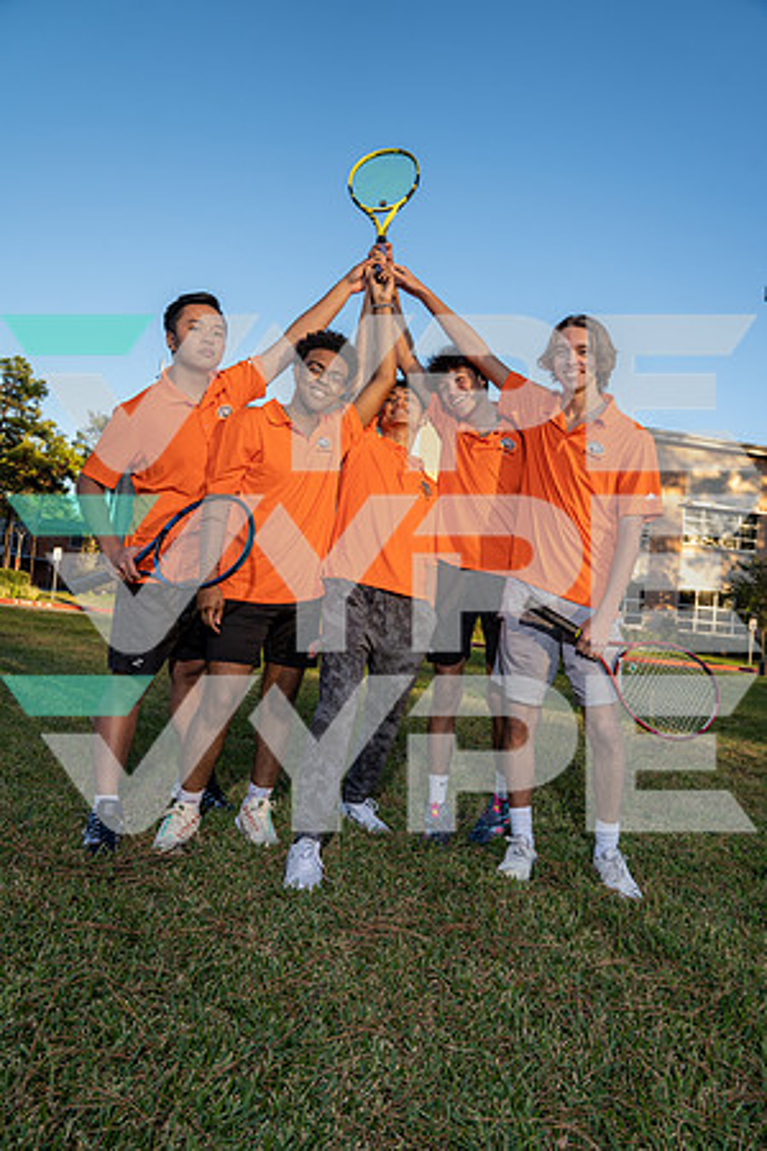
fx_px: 767
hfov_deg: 53.1
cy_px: 576
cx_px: 384
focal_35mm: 24
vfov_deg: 73.7
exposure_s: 1/250
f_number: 5.6
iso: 250
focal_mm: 24
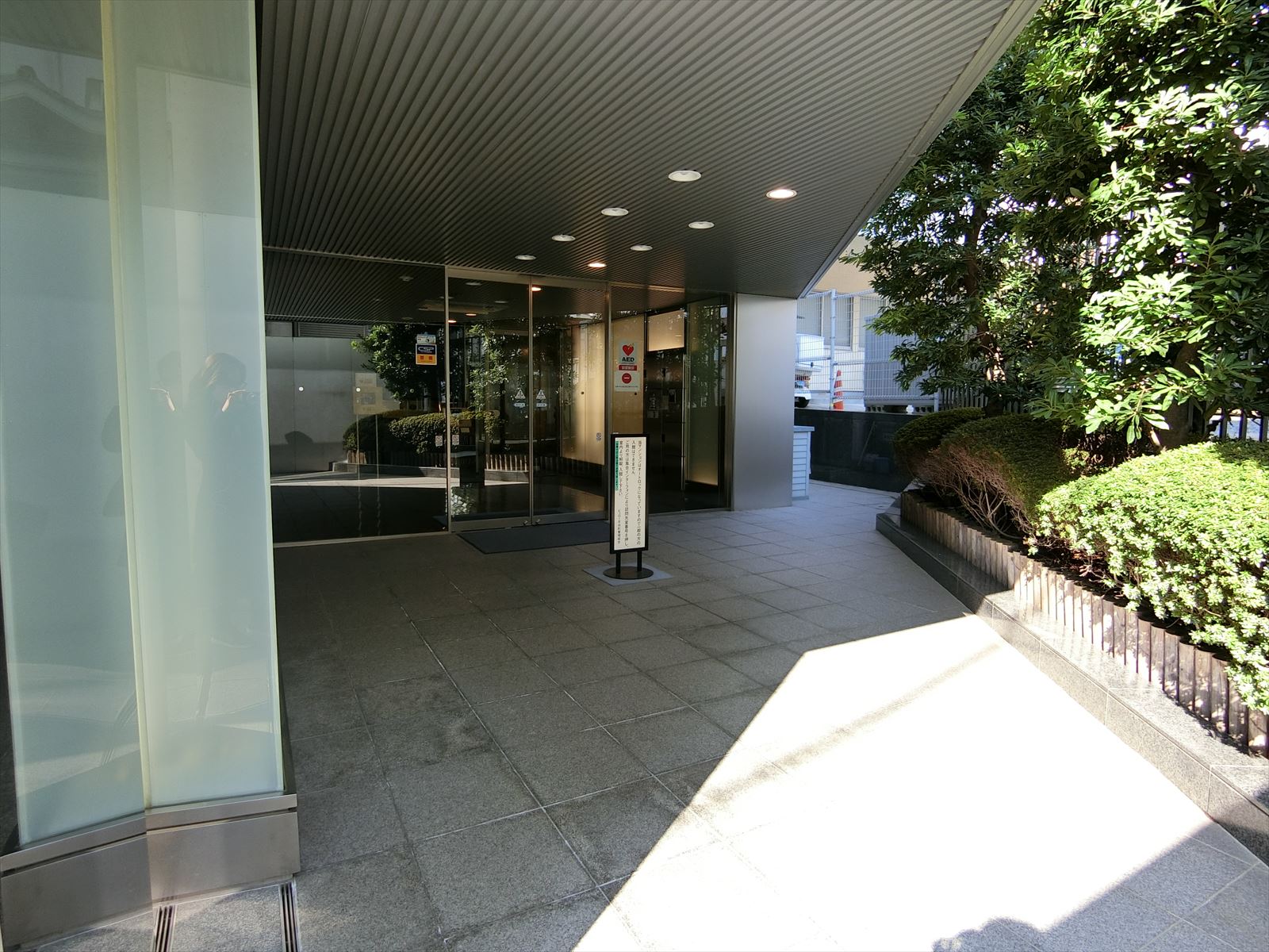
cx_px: 634
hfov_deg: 84.7
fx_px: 697
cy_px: 476
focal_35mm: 19
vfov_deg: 68.7
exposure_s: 1/125
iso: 80
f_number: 2.7
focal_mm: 4.06
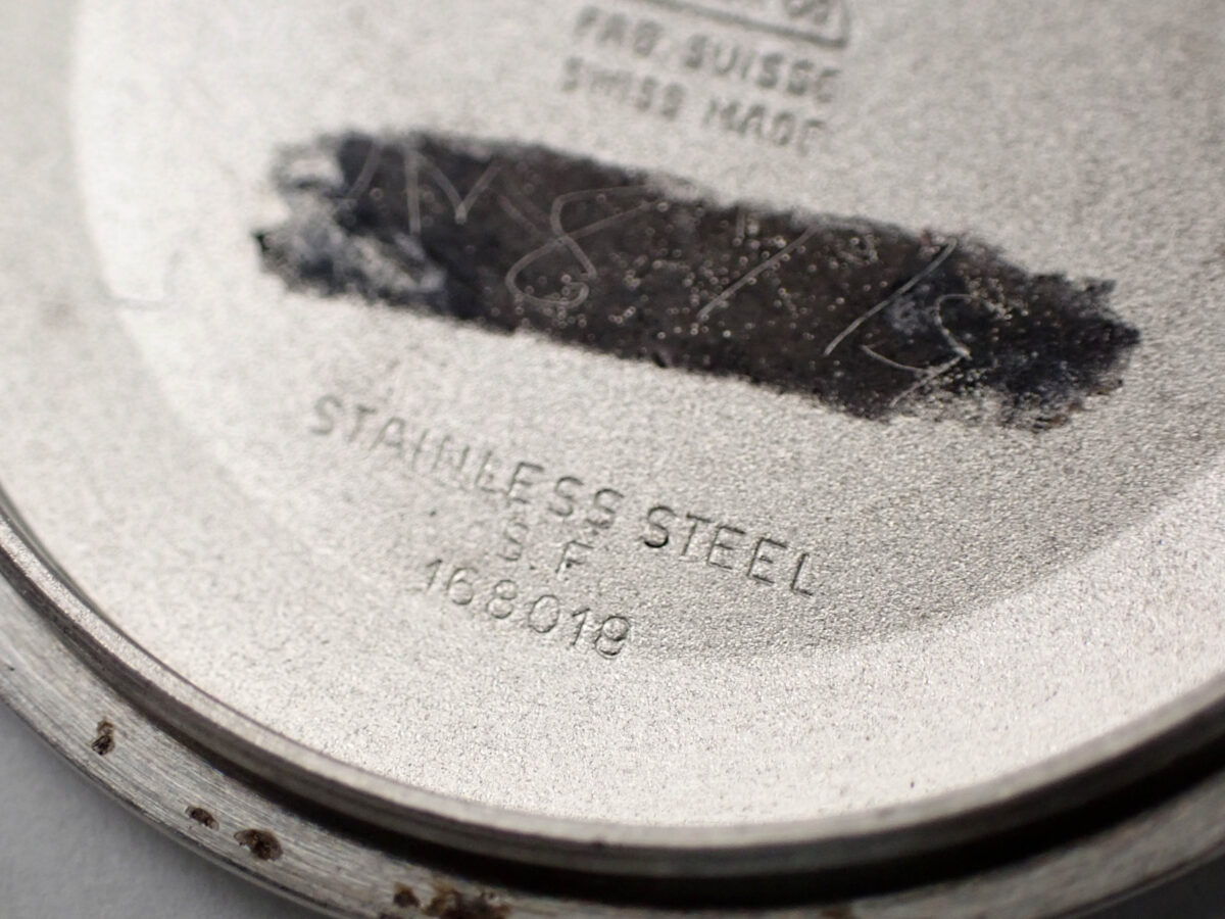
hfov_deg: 23.8
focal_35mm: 82
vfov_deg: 18.0
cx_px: 612
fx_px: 2902
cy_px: 460
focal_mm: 14.62
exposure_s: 1/100
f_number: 4.3
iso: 800
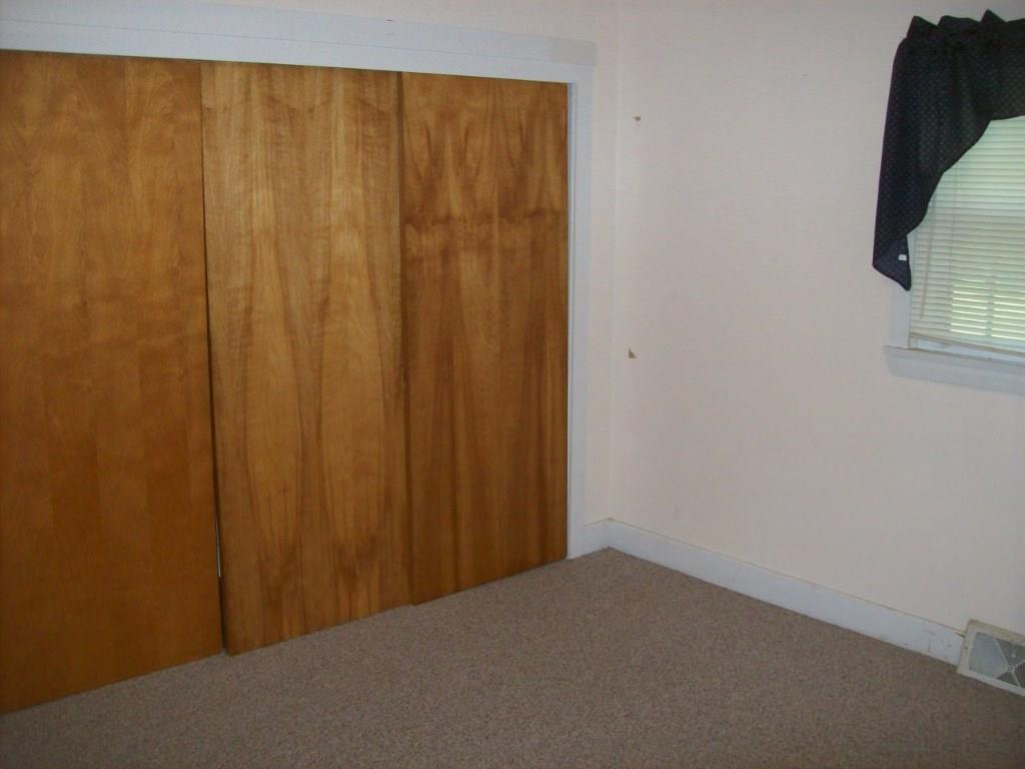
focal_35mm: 36
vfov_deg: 39.7
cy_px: 384
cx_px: 512
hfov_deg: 51.4
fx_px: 1066
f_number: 2.7
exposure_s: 1/64
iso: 200
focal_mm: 6
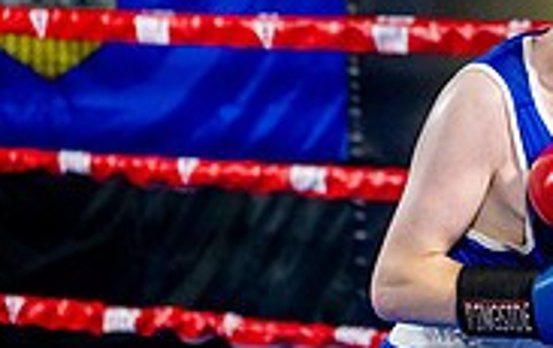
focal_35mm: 213
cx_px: 807
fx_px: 3215
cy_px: 153
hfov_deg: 9.6
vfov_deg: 6.2
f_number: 2
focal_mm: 66
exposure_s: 1/1000
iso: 4000
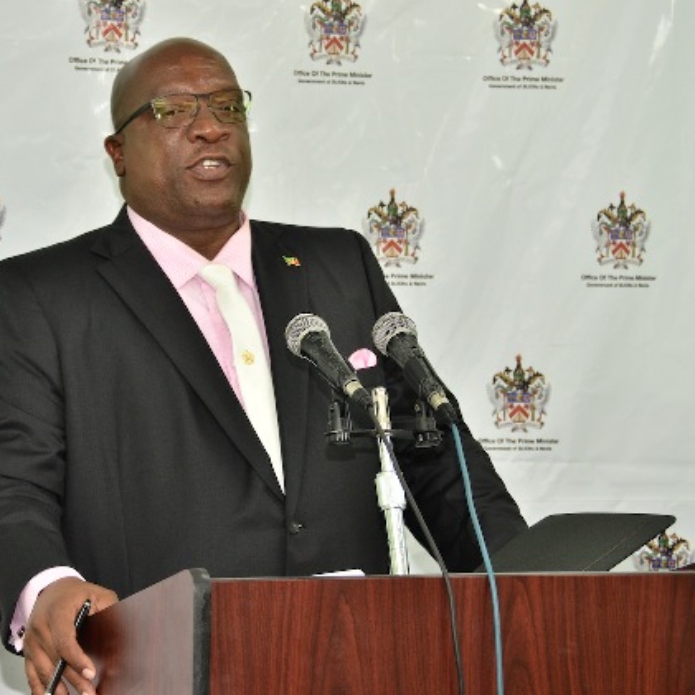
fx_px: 3430
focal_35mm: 151
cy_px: 347
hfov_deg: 11.6
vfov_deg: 11.6
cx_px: 233
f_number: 5.6
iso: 500
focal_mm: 78
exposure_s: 1/60
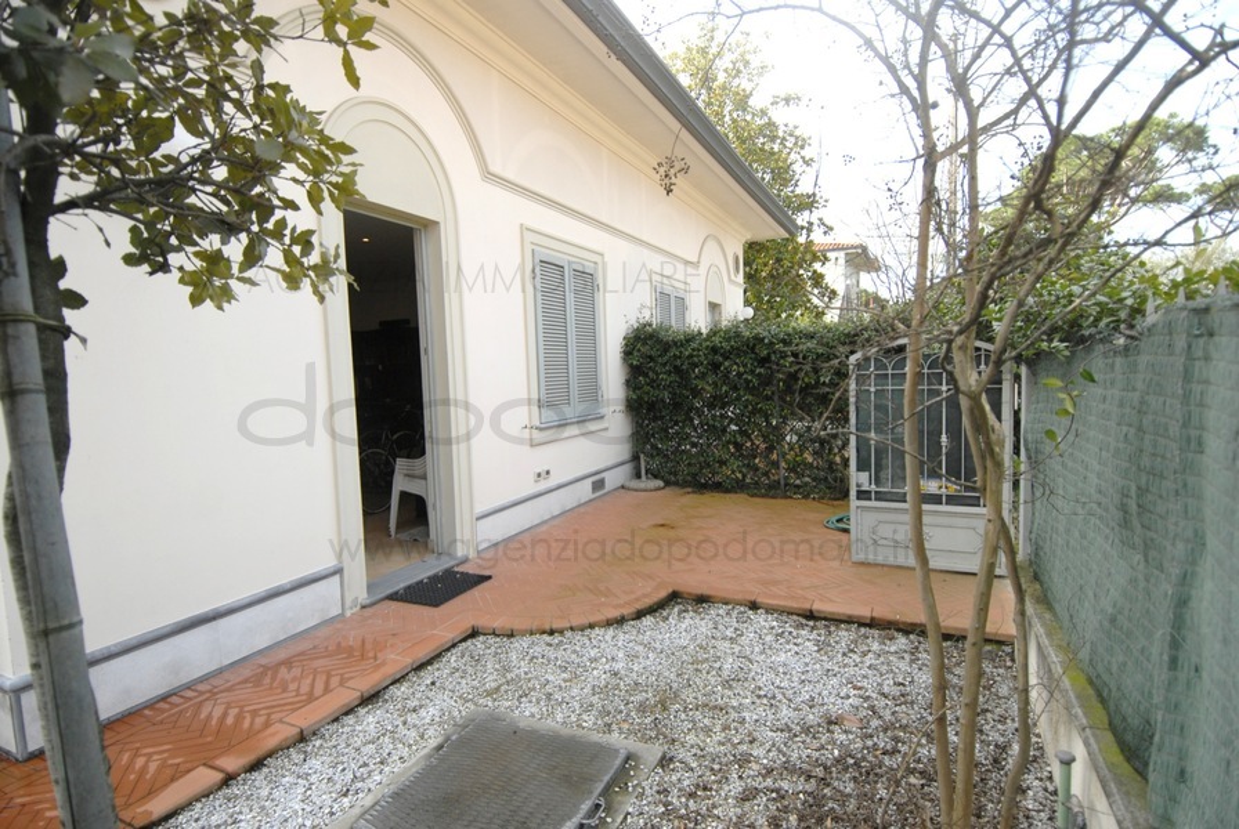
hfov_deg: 89.9
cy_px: 414
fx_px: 620
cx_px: 620
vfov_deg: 67.5
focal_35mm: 18
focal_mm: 12
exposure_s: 1/640
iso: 200
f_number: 4
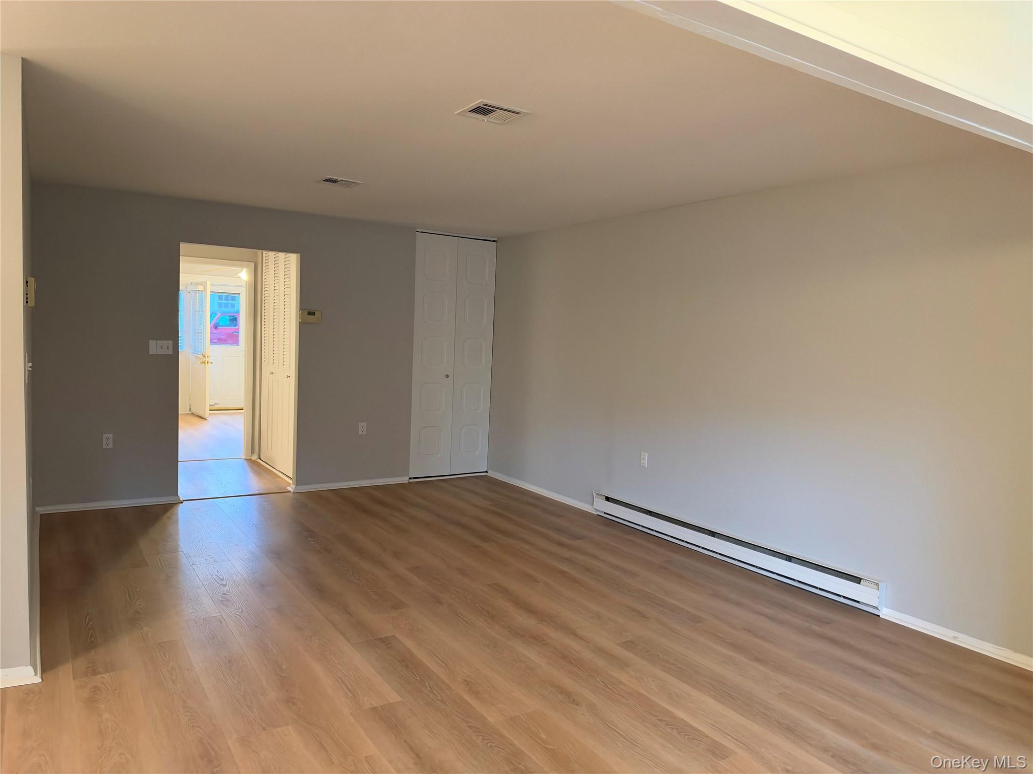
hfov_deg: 71.6
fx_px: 716
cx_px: 516
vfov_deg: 56.8
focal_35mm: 24
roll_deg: -2.2
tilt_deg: -3.9
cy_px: 387
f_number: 1.8
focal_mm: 6.93
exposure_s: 1/60
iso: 640
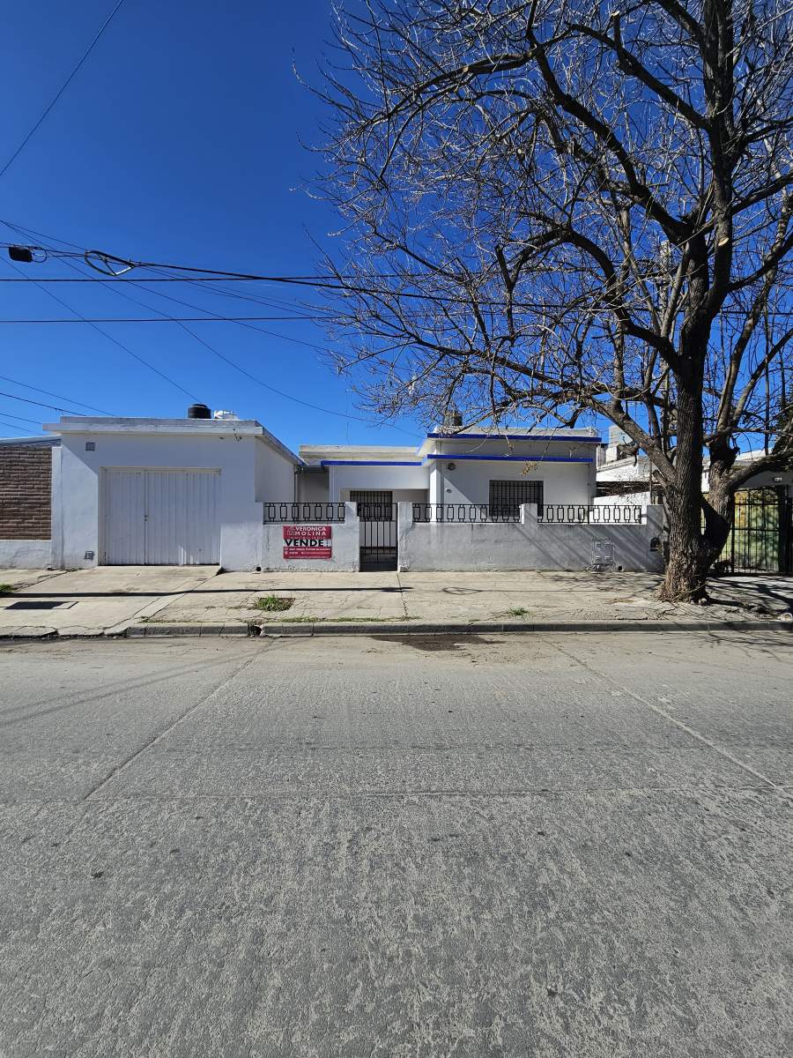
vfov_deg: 106.2
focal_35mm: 13
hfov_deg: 89.9
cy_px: 529
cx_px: 396
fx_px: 397
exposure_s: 1/3333
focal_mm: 2.2
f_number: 2.2
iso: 50
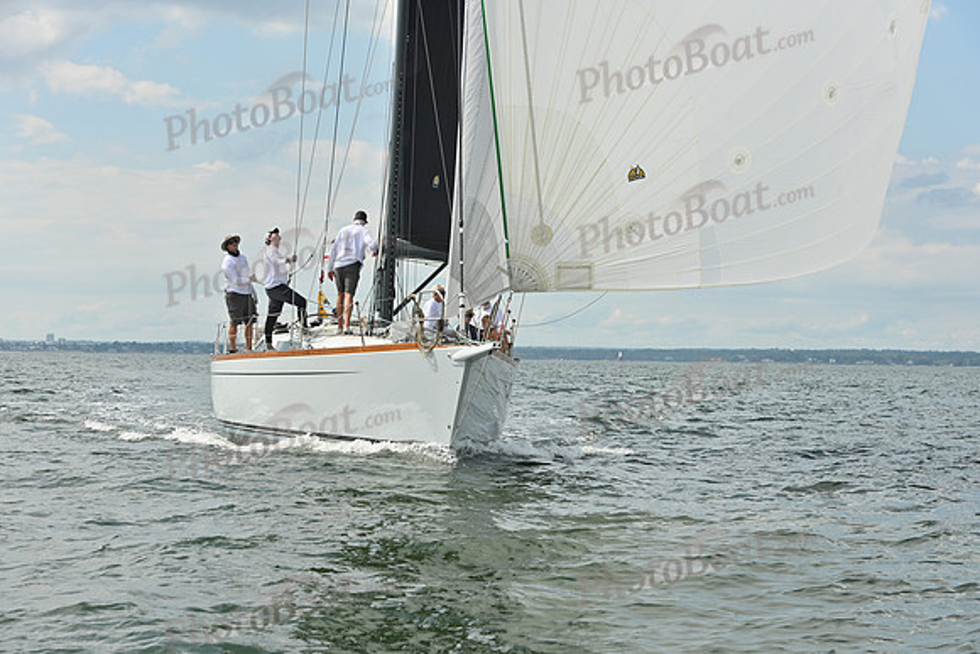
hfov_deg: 28.8
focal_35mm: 70
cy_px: 327
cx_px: 490
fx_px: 1906
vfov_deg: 19.5
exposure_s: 1/1600
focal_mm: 70
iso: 320
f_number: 7.1
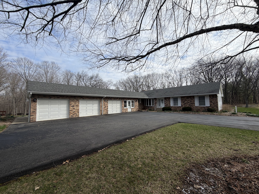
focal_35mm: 14
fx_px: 105
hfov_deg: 102.1
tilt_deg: +4.9
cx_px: 130
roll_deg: +1.5
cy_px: 97
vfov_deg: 85.7
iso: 20
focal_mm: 2.22
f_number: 2.2
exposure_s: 1/876
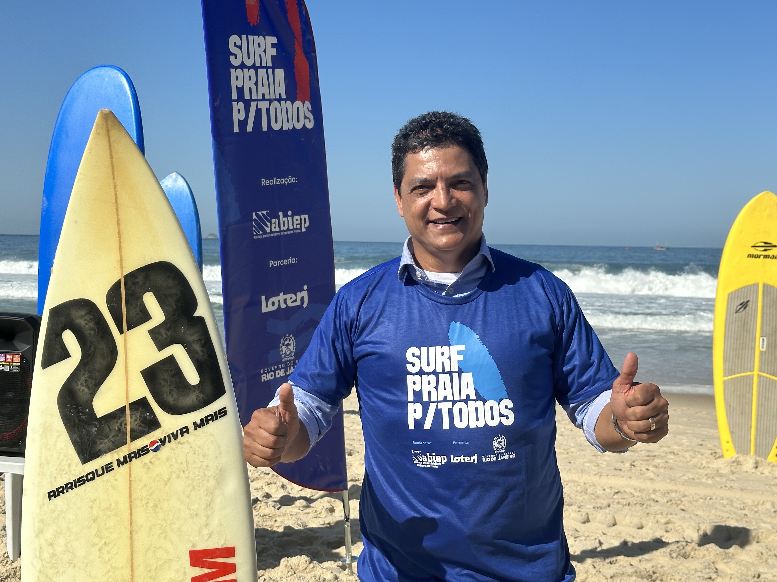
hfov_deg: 38.9
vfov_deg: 29.7
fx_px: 1100
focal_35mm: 49
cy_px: 291
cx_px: 396
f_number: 1.78
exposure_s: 1/5263
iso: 64
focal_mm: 6.86
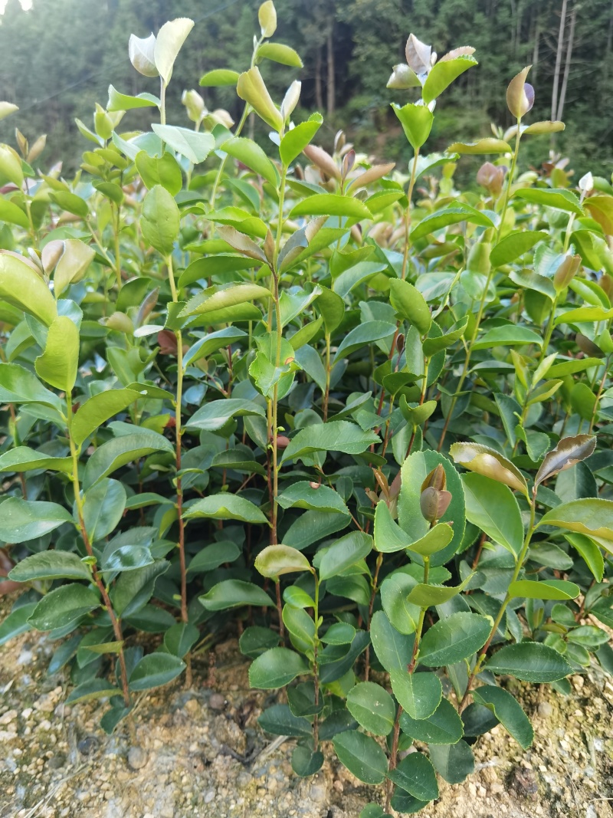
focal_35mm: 27
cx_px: 306
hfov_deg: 51.3
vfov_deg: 65.3
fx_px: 638
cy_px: 409
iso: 50
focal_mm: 6.71
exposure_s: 1/102
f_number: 1.9
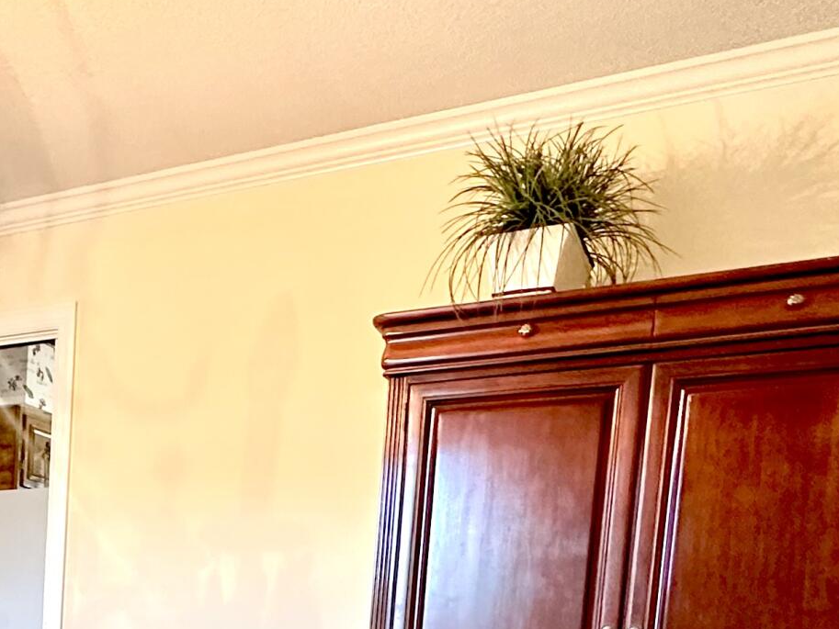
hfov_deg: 36.3
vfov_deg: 27.6
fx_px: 1115
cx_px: -34
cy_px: 757
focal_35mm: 46
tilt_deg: -6.9
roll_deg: -2.0
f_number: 2.2
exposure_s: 1/60
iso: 320
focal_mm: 2.22
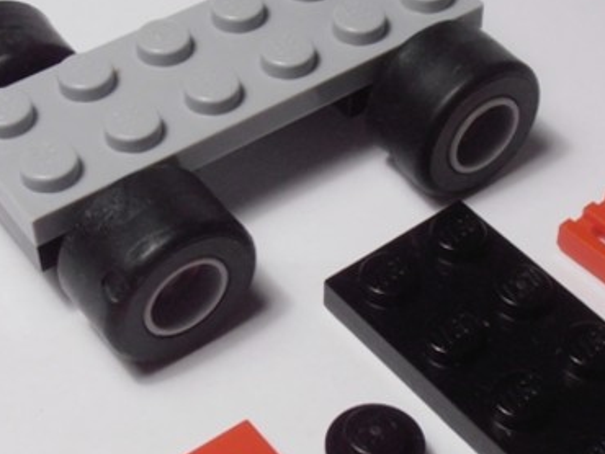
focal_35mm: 90
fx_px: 1574
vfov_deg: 16.4
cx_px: 324
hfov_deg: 21.8
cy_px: 200
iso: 100
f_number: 3.9
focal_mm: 6.61
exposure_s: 1/80
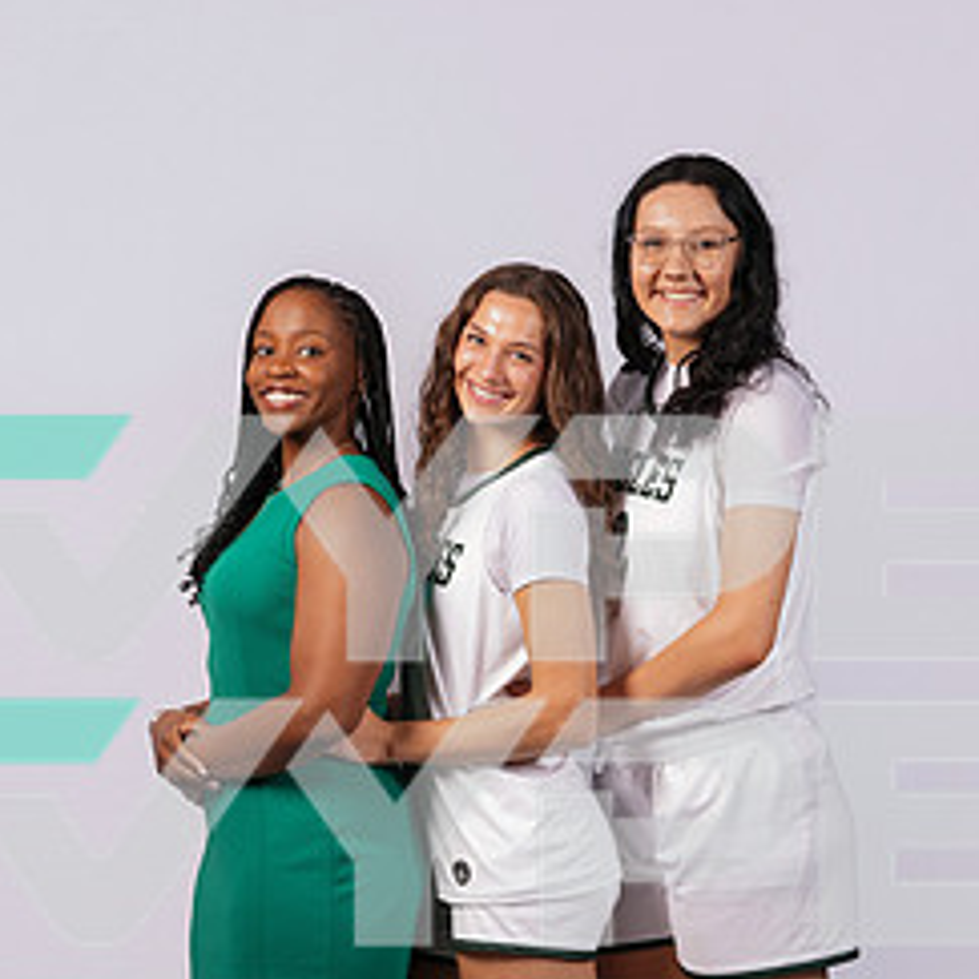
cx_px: 492
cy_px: 826
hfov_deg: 15.8
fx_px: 3520
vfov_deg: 15.7
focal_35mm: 110
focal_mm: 70
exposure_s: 1/125
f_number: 11
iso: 160
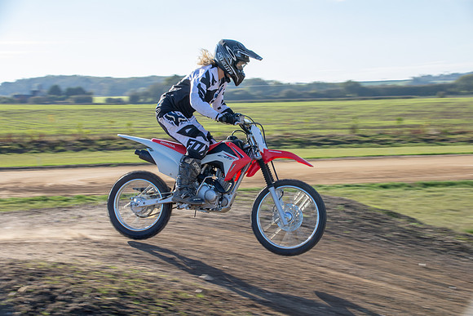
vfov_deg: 14.7
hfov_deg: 21.9
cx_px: 236
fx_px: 1222
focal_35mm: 93
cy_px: 158
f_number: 10
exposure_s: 1/200
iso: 200
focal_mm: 62
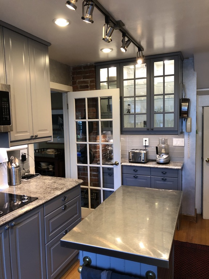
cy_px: 140
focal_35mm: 28
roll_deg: +1.1
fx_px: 225
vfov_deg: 63.4
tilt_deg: -5.1
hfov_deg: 49.7
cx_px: 104
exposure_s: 1/15
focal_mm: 3.99
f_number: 1.8
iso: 40
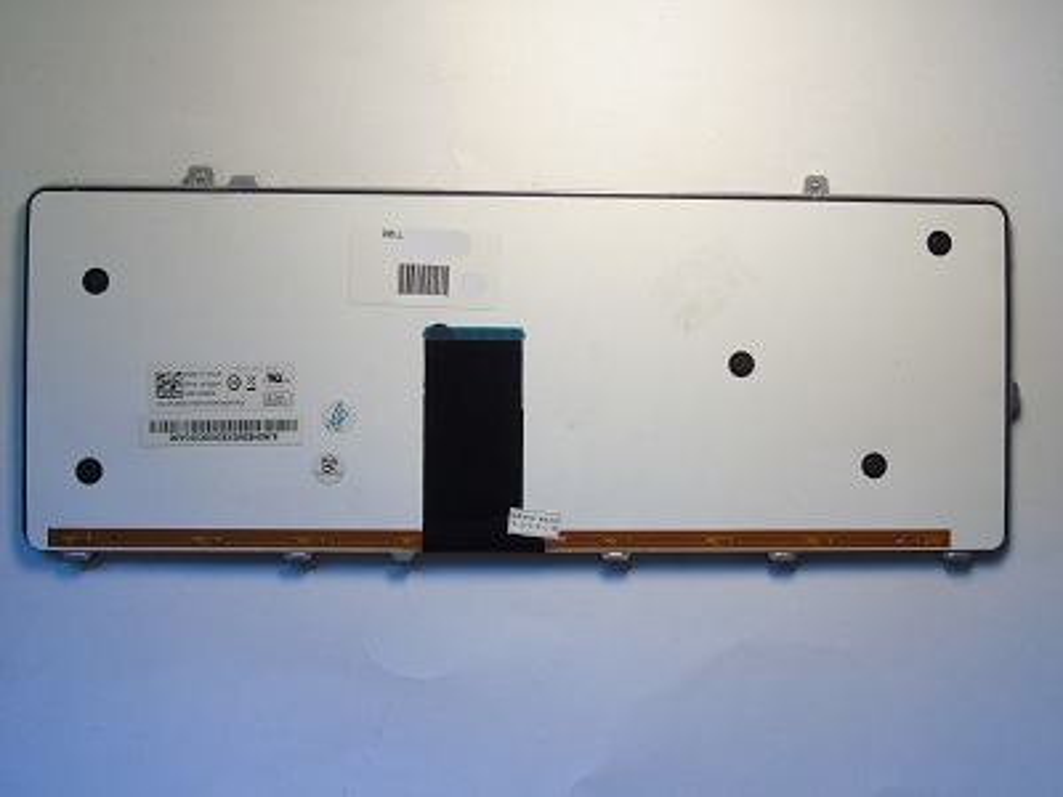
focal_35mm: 34
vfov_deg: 41.8
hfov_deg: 54.0
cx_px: 532
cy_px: 398
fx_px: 1044
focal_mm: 6.1
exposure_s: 1/10
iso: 200
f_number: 5
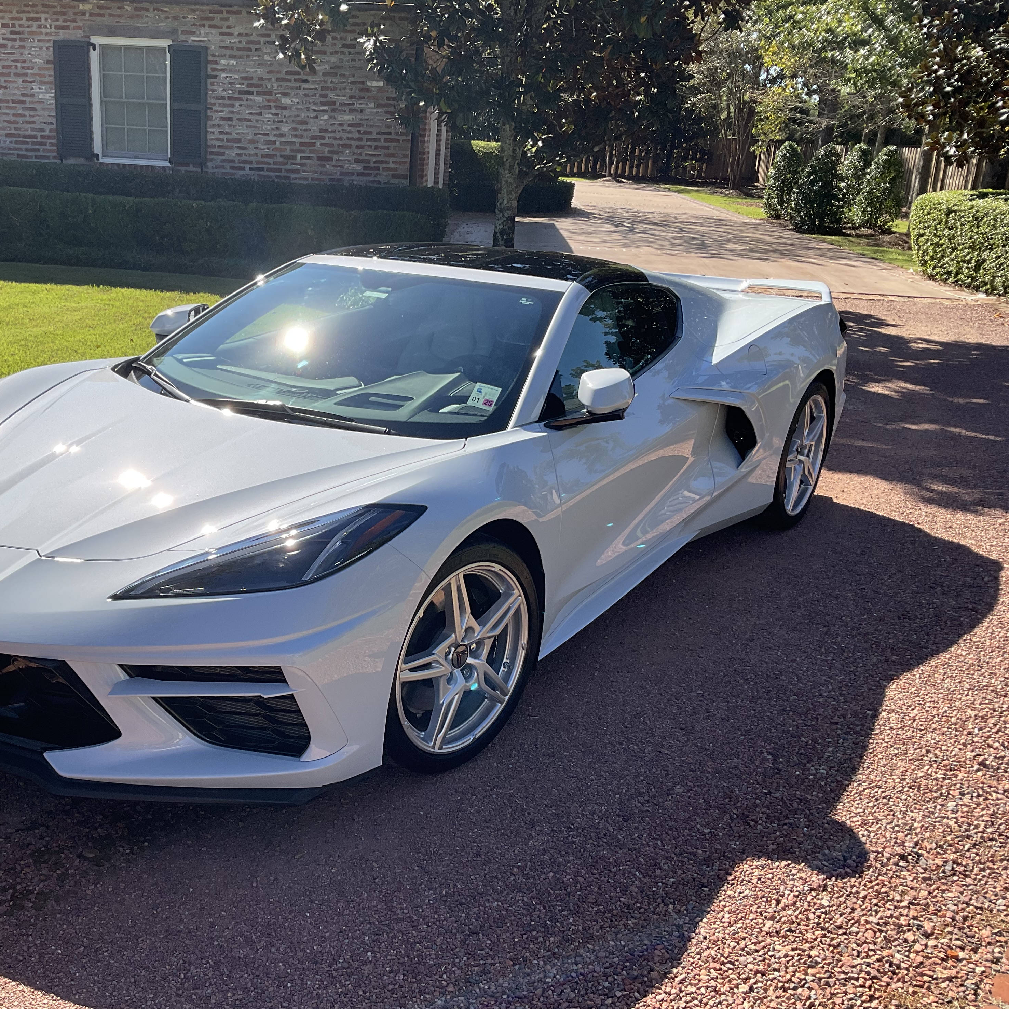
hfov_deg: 46.8
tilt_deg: -18.5
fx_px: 1154
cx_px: 380
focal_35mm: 35
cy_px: 513
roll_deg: -3.8
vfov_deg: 47.2
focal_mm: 3
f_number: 1.8
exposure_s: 1/1221
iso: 16
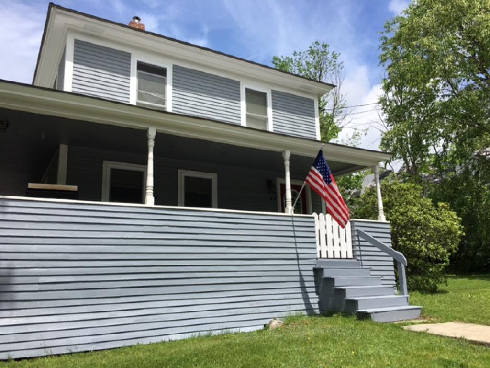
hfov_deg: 61.7
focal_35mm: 29
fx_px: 411
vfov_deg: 48.2
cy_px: 184
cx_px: 245
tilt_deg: +14.1
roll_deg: +1.1
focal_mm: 4.15
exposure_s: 1/1538
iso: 25
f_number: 2.2
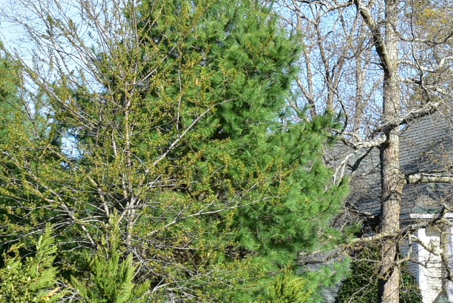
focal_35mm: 262
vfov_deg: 5.3
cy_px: 148
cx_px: 478
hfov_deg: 7.8
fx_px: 3294
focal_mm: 55
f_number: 11
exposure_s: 1/200
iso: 280
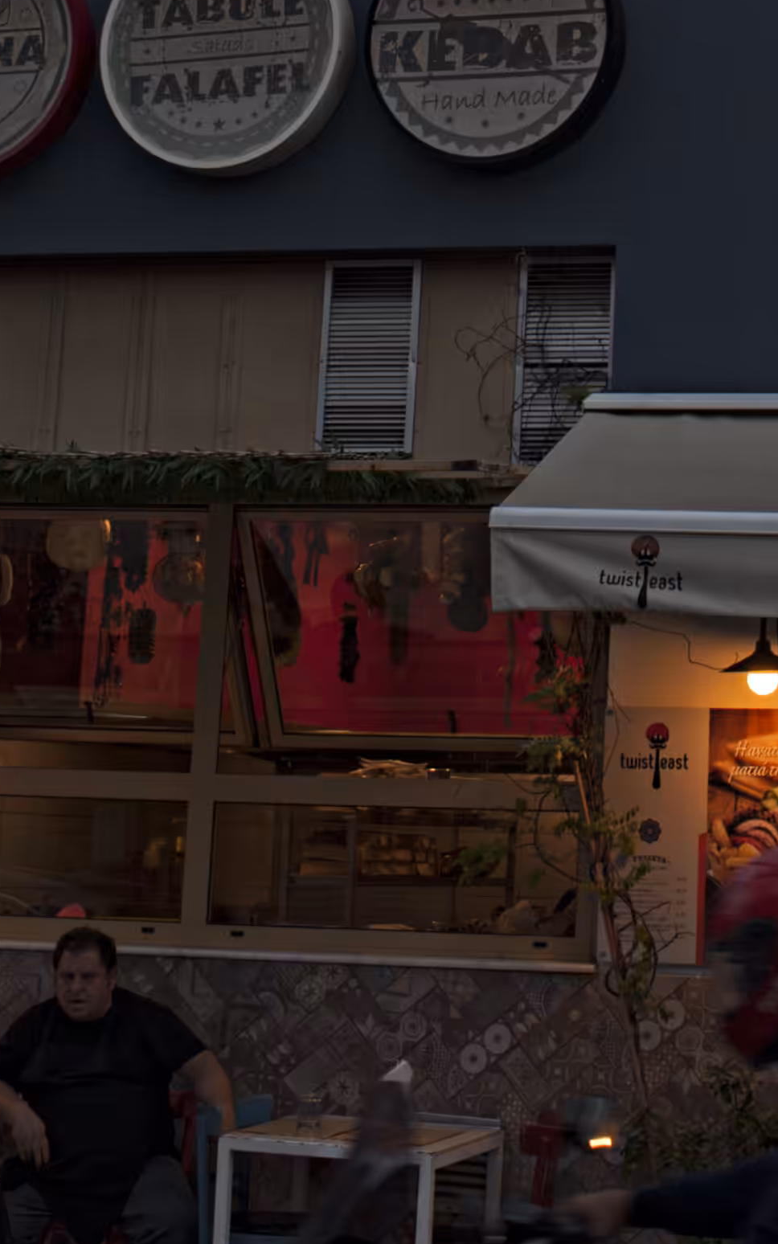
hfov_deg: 13.2
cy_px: -256
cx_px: 792
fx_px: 3323
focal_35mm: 98
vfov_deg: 19.9
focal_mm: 35
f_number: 8
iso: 320
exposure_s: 1/60
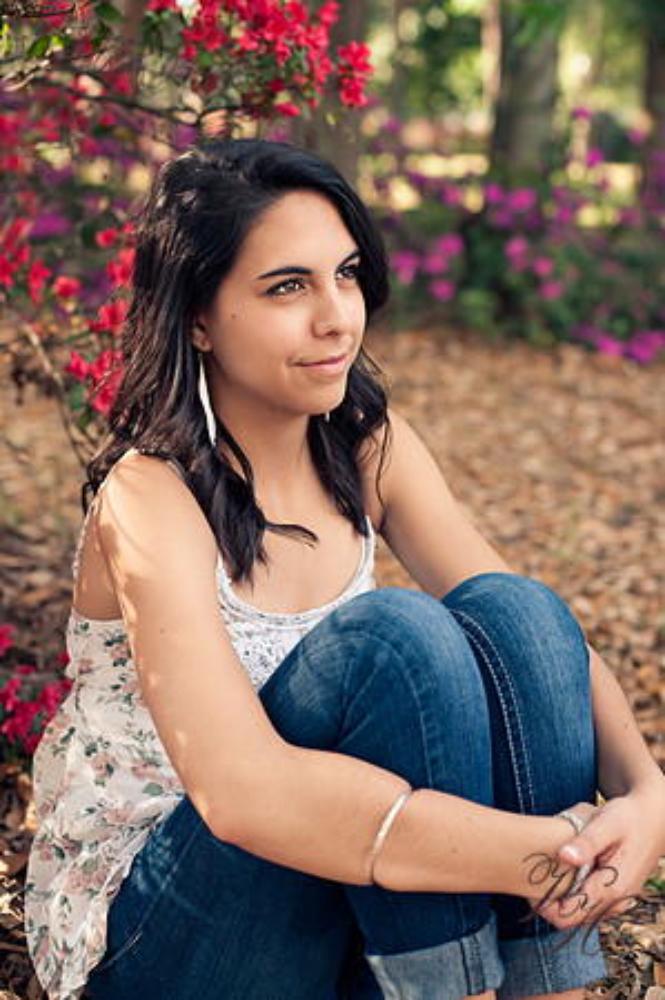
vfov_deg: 39.6
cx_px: 332
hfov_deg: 26.9
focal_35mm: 50
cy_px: 500
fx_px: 1389
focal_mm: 50
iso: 200
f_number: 3.2
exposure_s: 1/250
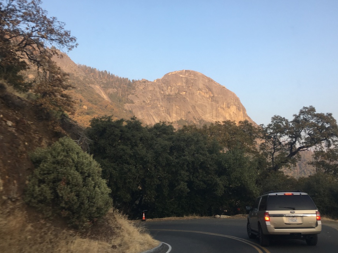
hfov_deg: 53.9
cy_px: 109
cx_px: 172
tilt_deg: +3.2
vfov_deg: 41.7
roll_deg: +4.8
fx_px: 332
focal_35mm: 34
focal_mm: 4.15
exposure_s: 1/152
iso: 25
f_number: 2.2
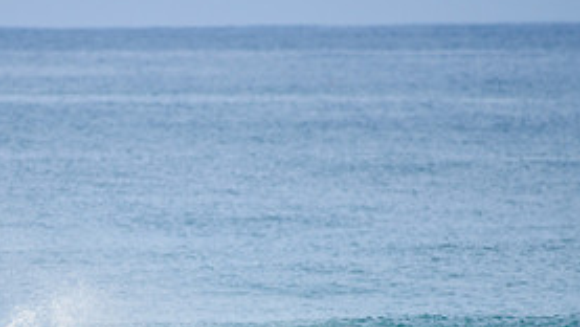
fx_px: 16891
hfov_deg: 2.0
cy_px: 376
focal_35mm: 1098
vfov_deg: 1.1
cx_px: 117
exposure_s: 1/2000
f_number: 5.6
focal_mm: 500
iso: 250
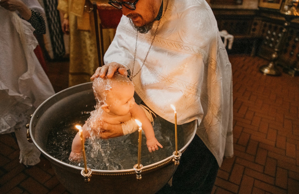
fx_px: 209
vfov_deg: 49.8
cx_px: 157
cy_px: 104
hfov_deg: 71.1
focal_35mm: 25
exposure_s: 1/320
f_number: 3.2
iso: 2500
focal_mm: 24
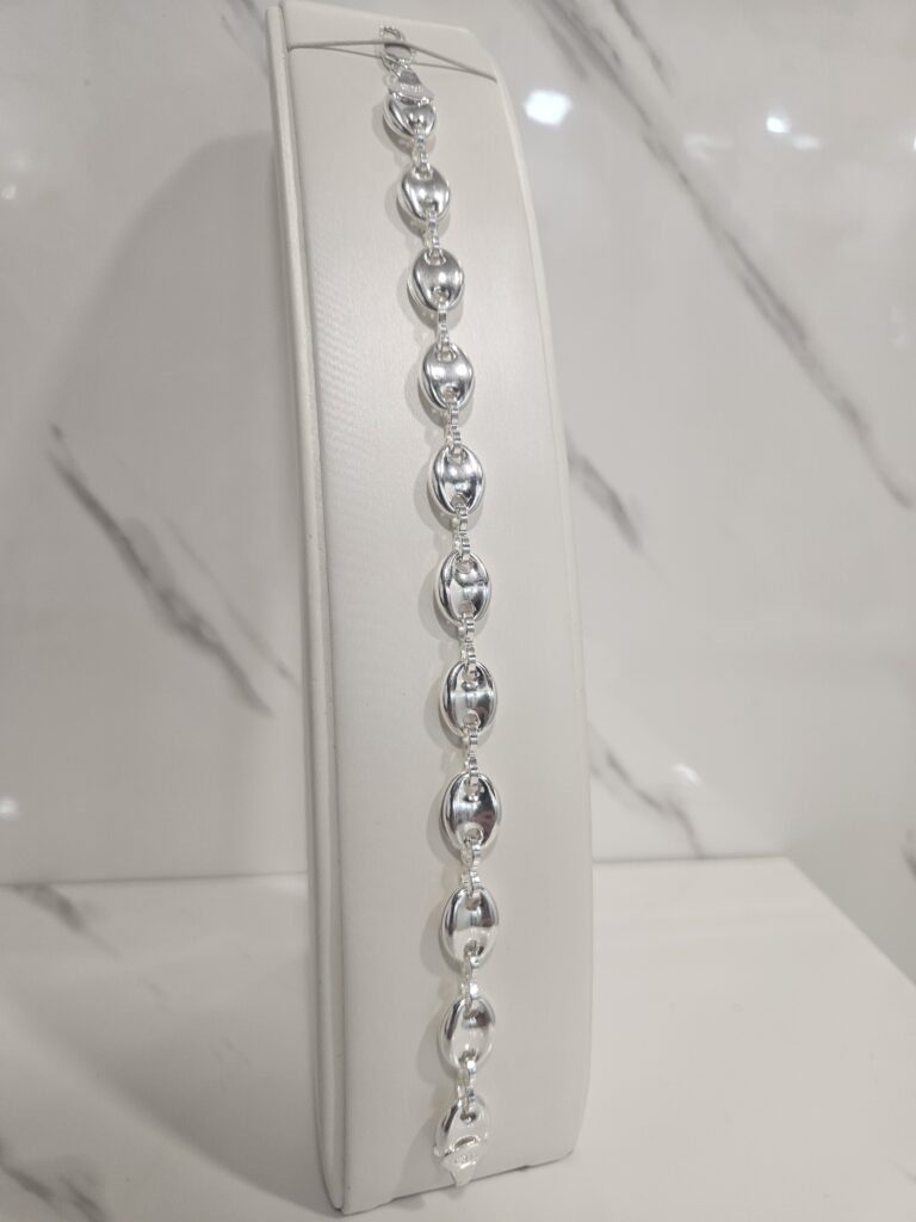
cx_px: 458
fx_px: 811
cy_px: 611
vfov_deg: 73.9
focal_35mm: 23
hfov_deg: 58.9
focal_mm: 5.4
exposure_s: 1/100
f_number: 1.8
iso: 160
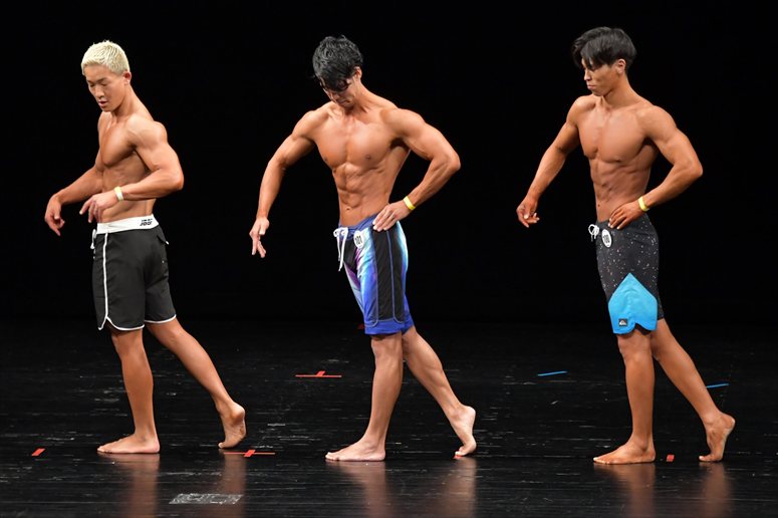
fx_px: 5508
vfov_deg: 5.4
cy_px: 259
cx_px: 389
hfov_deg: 8.1
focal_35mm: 255
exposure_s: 1/400
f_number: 5.6
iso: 3200
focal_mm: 170
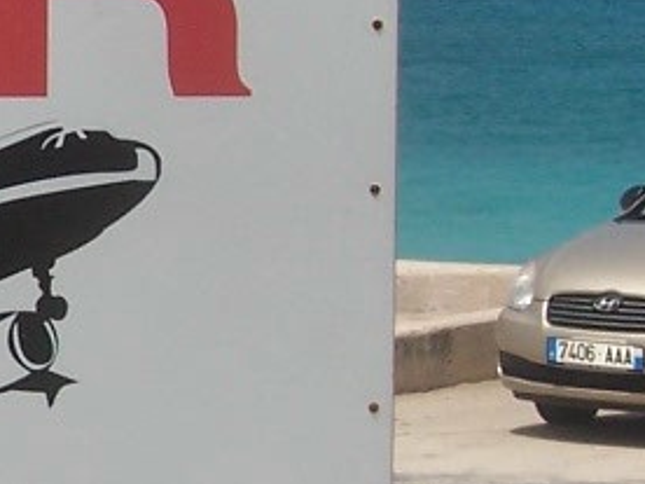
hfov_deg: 7.4
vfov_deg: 5.7
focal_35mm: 261
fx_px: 4863
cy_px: 318
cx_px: -552
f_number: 5.6
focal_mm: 10
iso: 80
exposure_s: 1/750
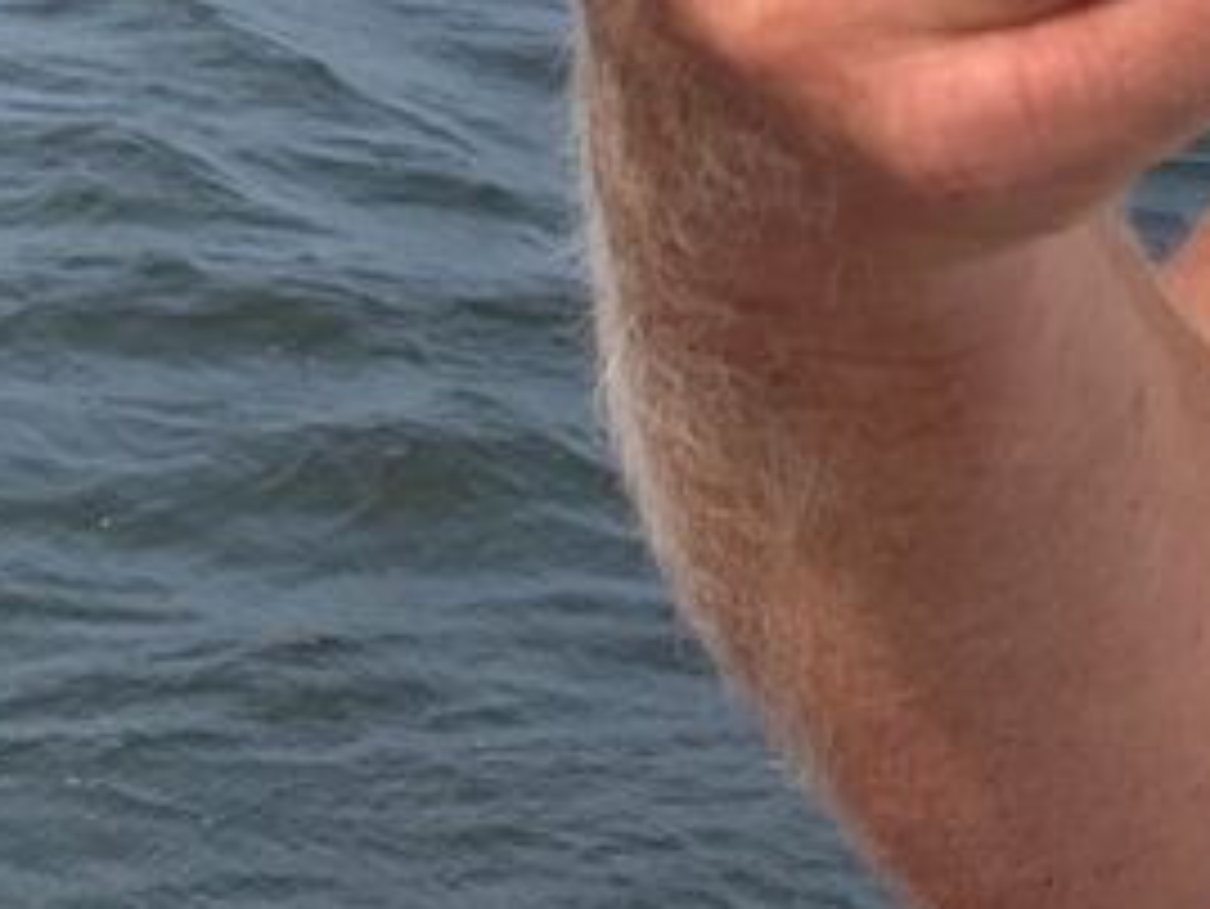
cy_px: -261
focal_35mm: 99
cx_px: 1916
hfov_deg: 17.4
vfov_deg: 14.4
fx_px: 3462
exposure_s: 1/2309
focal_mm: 4.25
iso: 25
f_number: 1.8
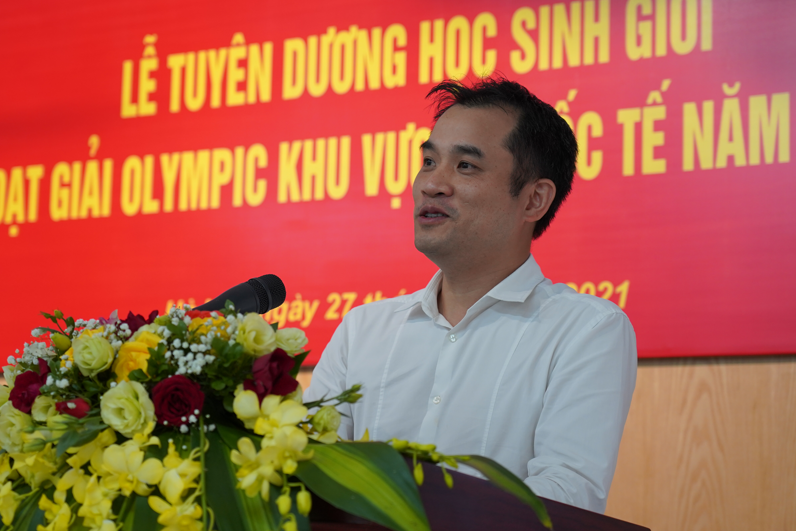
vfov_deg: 15.5
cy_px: 220
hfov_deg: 23.1
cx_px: 364
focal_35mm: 88
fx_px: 1946
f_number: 4
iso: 1000
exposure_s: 1/160
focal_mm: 70
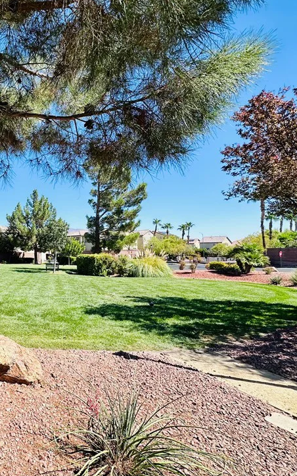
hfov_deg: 49.2
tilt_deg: +3.1
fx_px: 272
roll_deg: +0.7
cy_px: 237
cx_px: 15
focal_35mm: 21
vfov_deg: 82.3
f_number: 2.2
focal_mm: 2.22
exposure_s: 1/1553
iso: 50
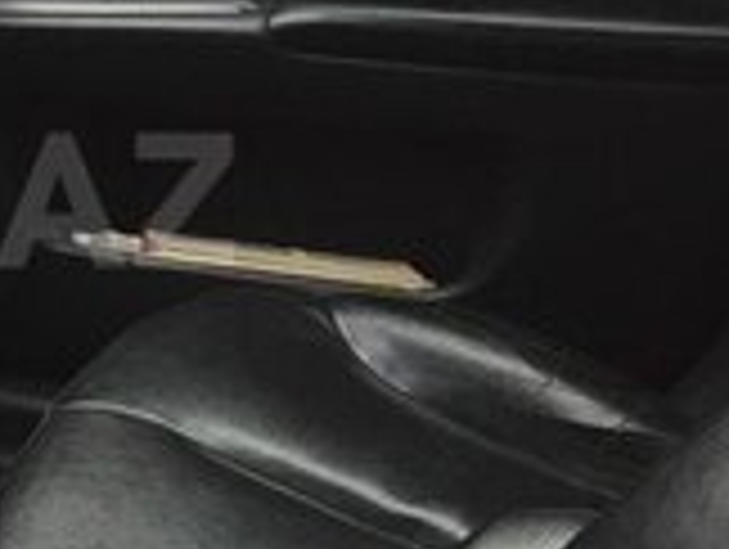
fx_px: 2489
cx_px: -225
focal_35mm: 118
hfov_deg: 15.8
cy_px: 200
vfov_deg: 12.6
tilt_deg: -22.6
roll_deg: +2.3
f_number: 2.2
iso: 64
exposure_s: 1/33
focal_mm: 4.15
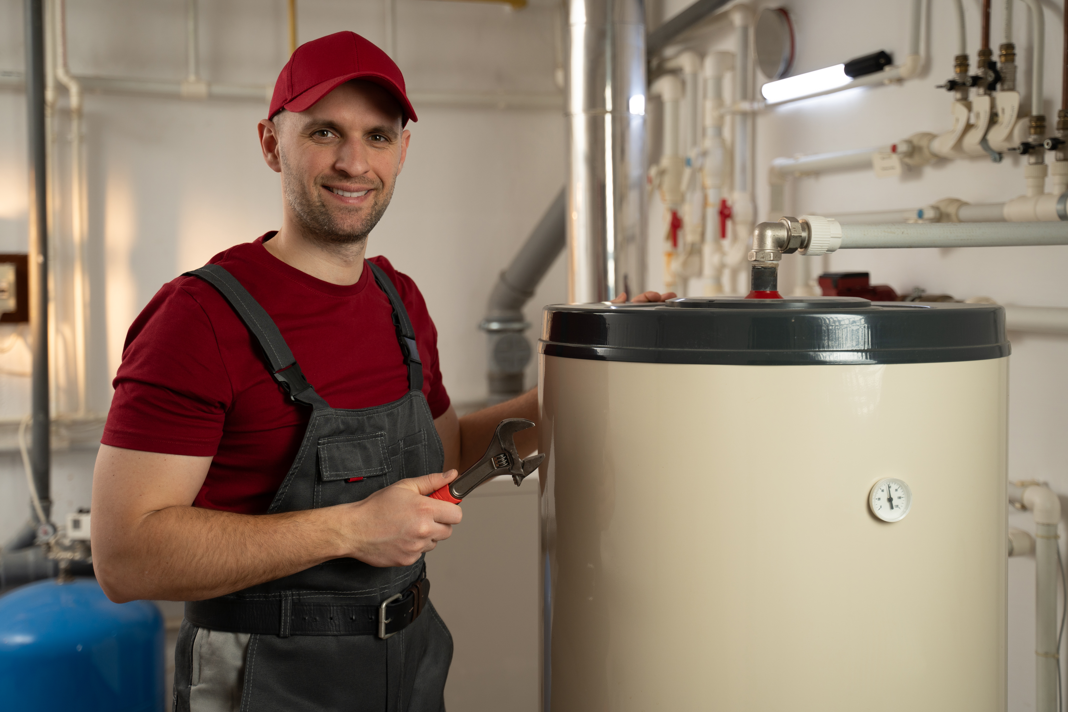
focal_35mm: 47
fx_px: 1394
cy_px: 356
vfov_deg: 28.6
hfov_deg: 41.9
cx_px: 534
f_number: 3.2
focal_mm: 47
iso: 160
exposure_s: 1/50
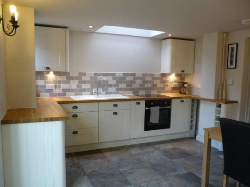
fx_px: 209
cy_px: 96
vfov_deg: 48.2
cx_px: 124
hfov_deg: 61.7
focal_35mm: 29
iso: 400
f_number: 3.3
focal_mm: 4.7
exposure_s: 1/30
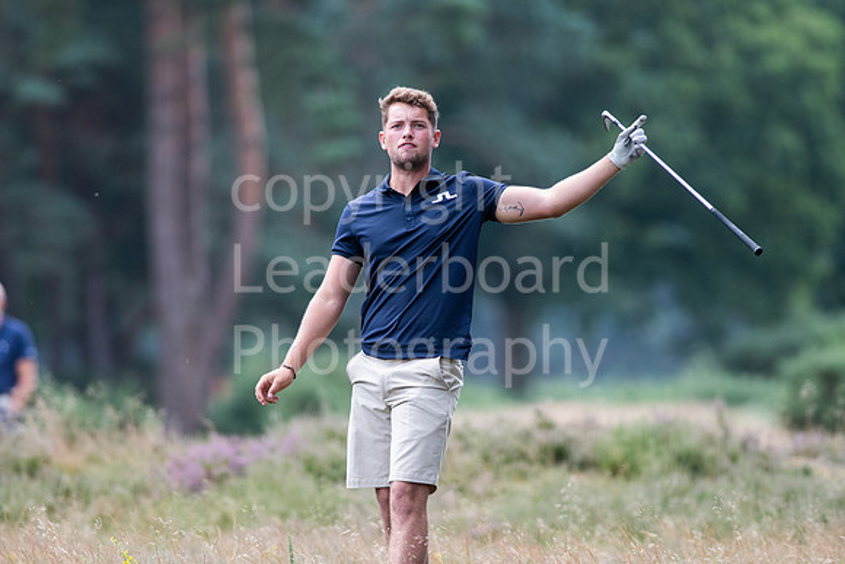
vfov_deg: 3.1
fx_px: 10564
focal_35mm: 450
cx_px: 422
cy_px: 282
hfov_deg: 4.6
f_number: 4
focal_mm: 300
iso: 800
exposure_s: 1/1600
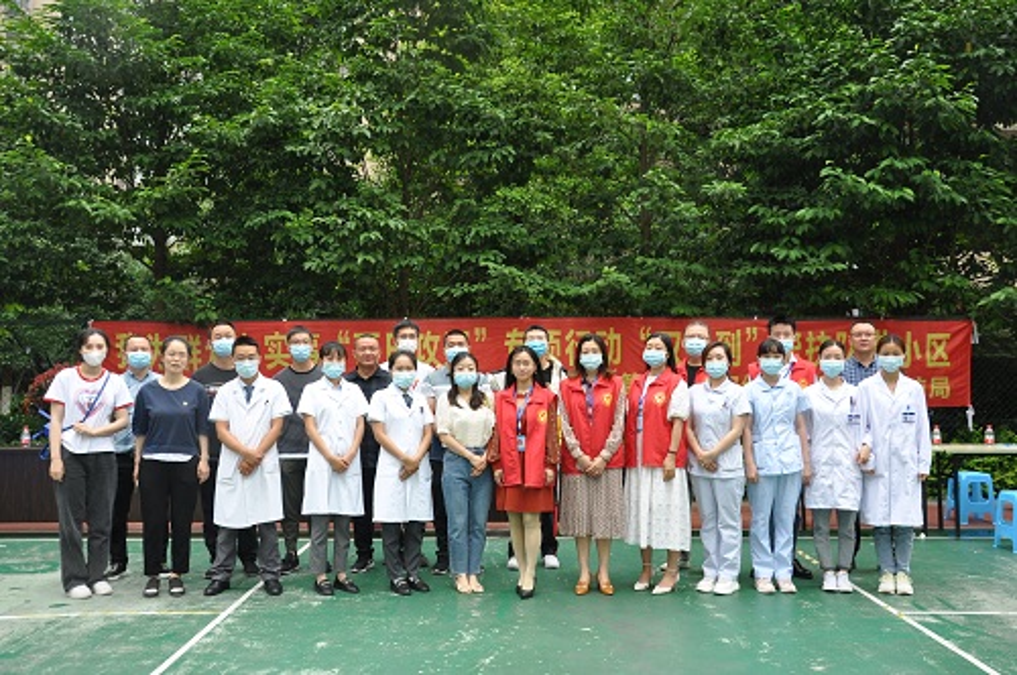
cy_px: 338
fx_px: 1016
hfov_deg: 53.2
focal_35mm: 36
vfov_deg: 36.8
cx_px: 508
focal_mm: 24
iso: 400
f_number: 5.6
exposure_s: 1/125
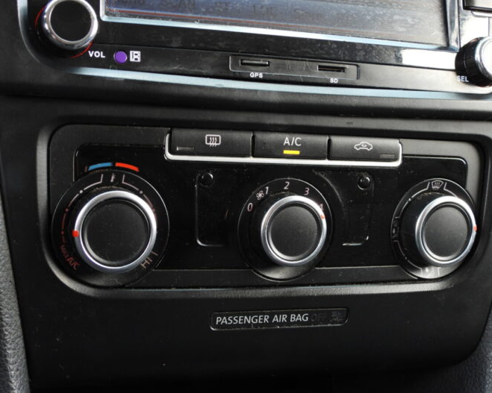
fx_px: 844
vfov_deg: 26.2
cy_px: 195
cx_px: 252
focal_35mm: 58
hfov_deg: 32.5
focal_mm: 9.8
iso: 110
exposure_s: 1/30
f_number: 3.5
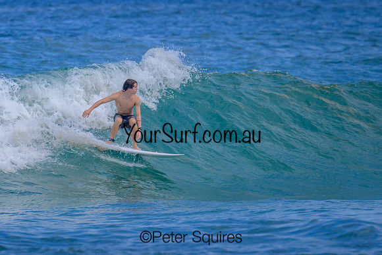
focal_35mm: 1088
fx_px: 11547
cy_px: 110
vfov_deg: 1.3
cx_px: 175
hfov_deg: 1.9
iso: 1100
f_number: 11
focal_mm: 800
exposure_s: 1/2000
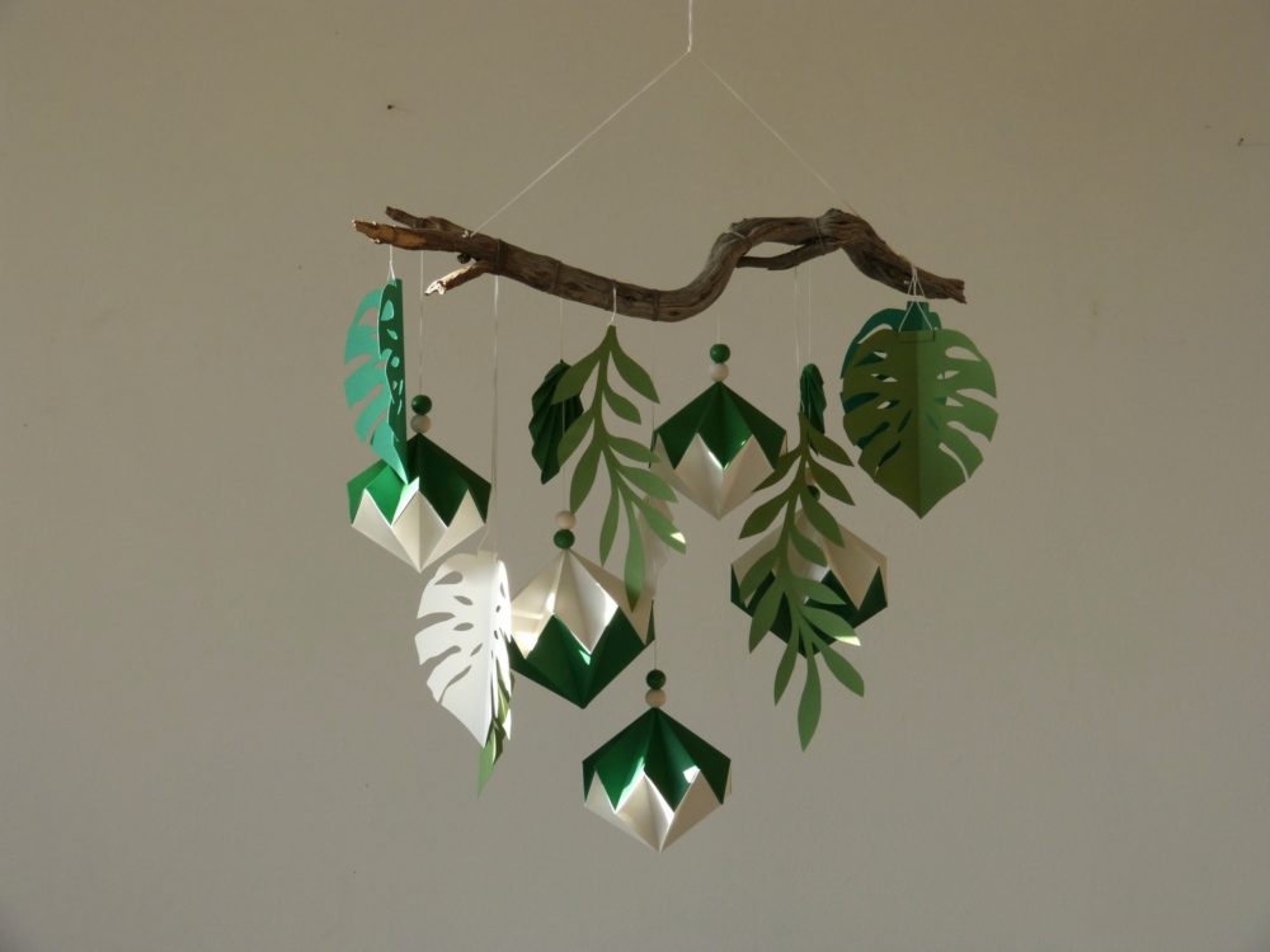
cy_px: 476
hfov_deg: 26.0
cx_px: 635
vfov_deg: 19.6
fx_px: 2752
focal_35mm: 75
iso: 100
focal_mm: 13.5
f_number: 3.5
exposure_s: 1/125
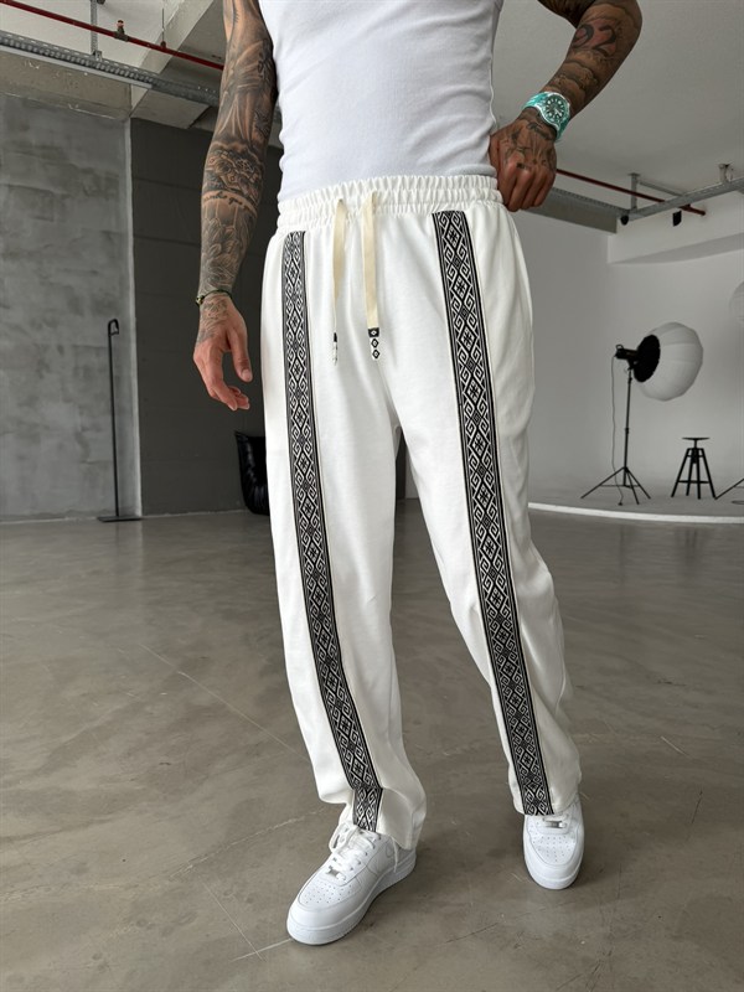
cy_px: 496
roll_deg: +0.1
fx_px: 688
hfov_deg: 56.8
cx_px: 372
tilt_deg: -5.7
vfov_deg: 71.6
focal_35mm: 24
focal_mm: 6.76
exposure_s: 1/715
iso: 80
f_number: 1.78
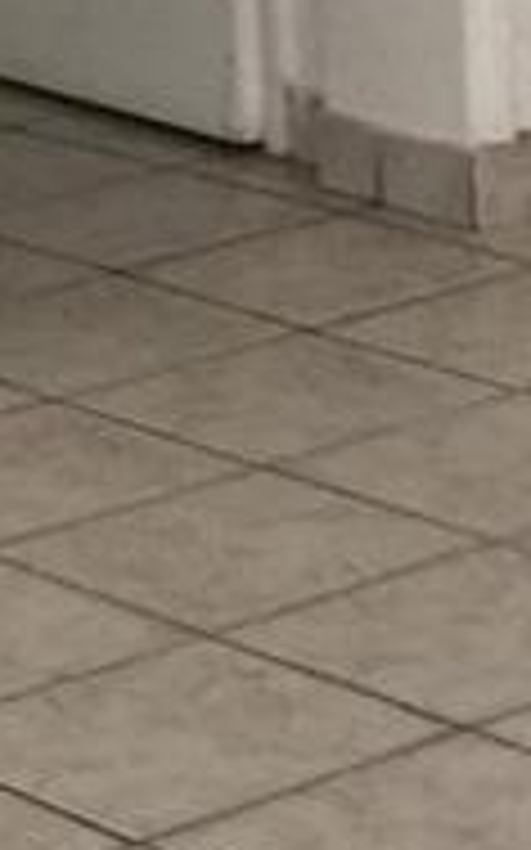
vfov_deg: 10.7
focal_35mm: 195
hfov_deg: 6.7
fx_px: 4519
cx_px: 504
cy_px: 193
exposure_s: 1/15
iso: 64
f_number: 2.2
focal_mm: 4.15
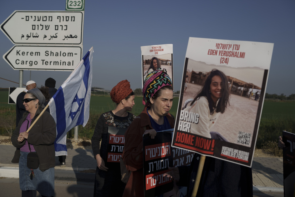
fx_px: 287
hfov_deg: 54.4
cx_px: 148
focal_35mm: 35
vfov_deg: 37.9
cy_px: 98
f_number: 4.5
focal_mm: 35
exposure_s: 1/4000
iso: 200
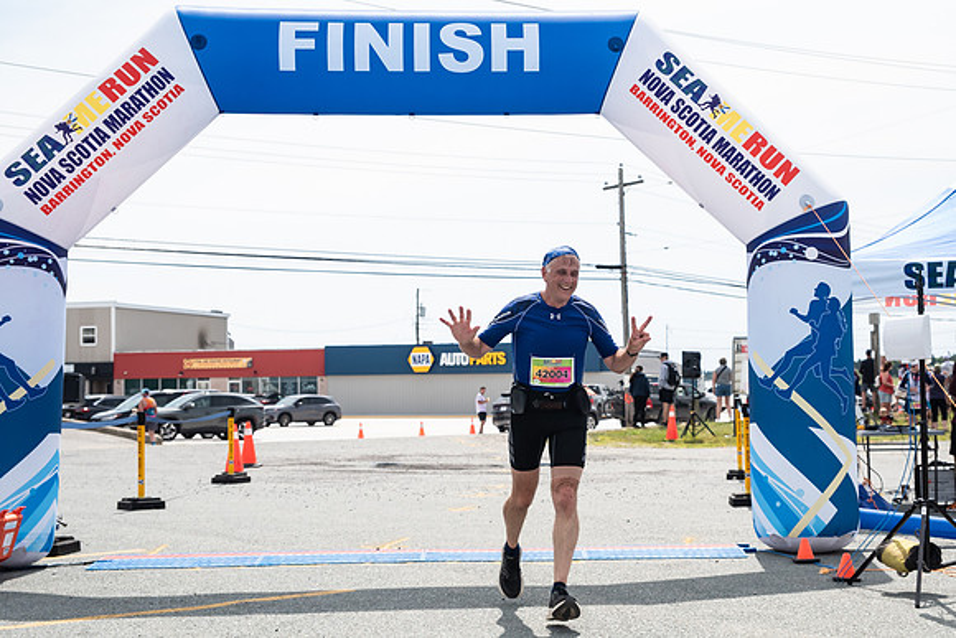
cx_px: 564
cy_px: 327
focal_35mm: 57
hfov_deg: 35.0
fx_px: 1512
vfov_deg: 23.8
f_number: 4
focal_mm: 48
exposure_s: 1/4000
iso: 800
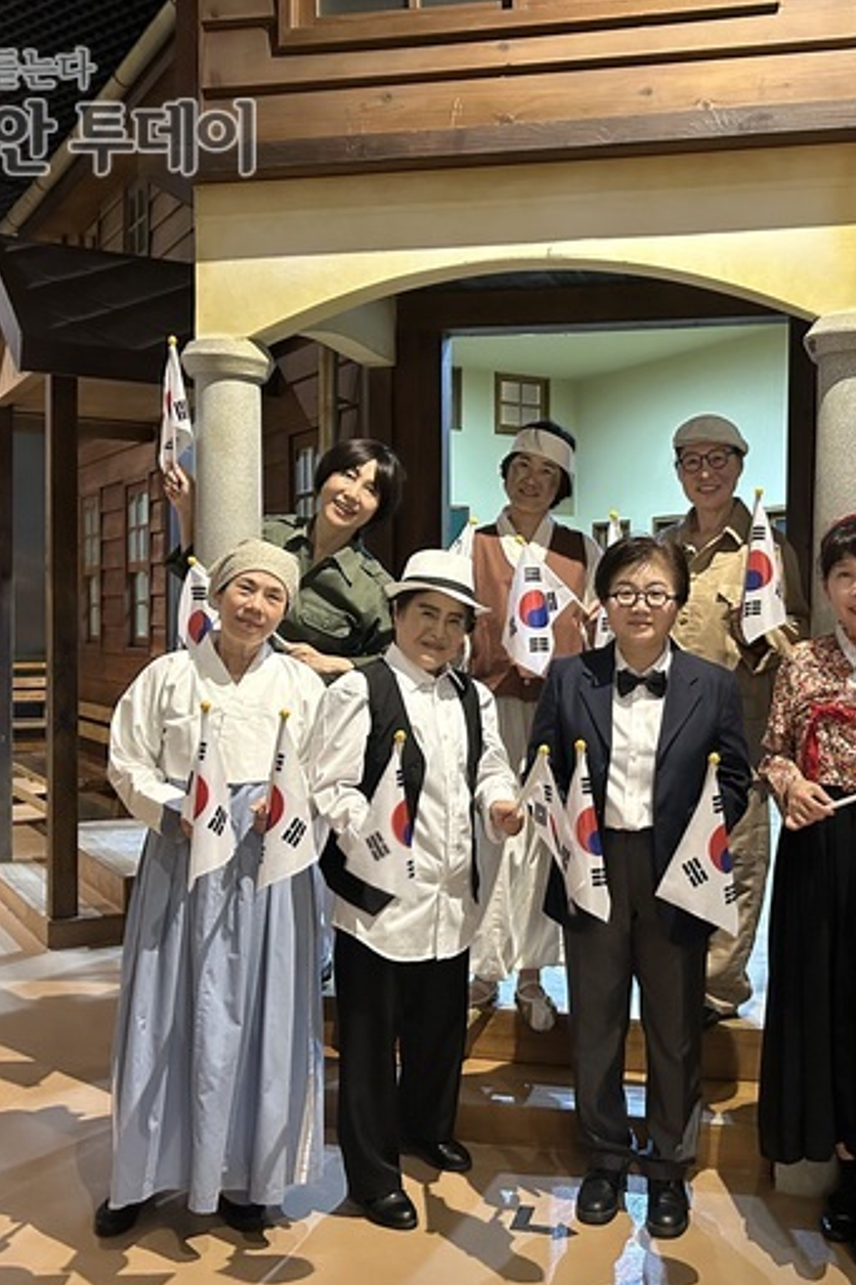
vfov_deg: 51.9
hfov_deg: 35.7
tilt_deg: -1.3
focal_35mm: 37
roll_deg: -0.6
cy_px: 651
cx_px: 542
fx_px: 1320
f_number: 1.5
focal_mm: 5.7
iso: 500
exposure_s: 1/30
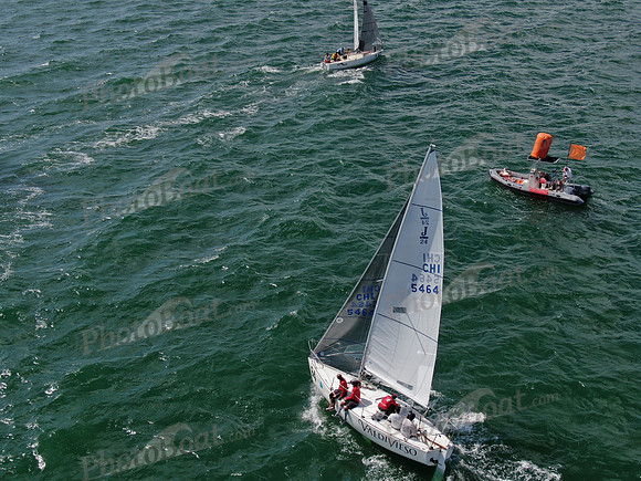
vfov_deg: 30.3
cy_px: 240
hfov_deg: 39.7
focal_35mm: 48
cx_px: 320
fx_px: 889
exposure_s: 1/1250
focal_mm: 8.6
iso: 100
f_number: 3.8
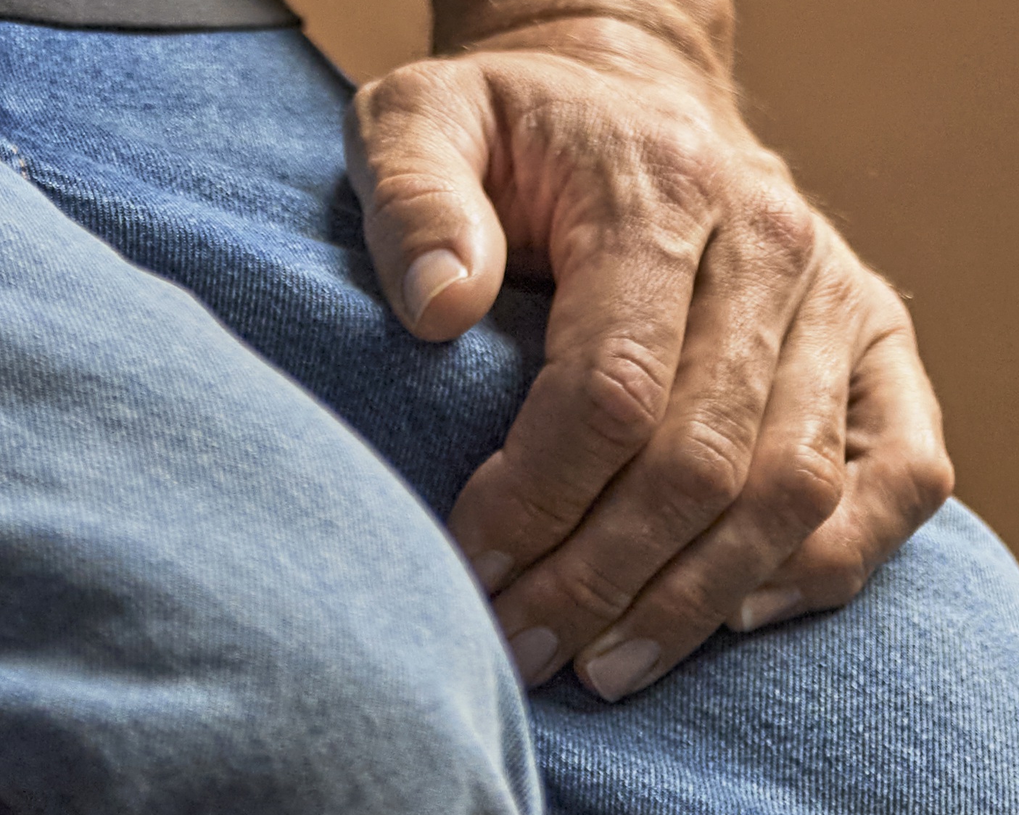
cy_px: -1607
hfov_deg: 3.0
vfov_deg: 2.4
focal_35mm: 637
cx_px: -466
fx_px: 19211
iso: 400
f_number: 2.8
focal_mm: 113
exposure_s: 1/160
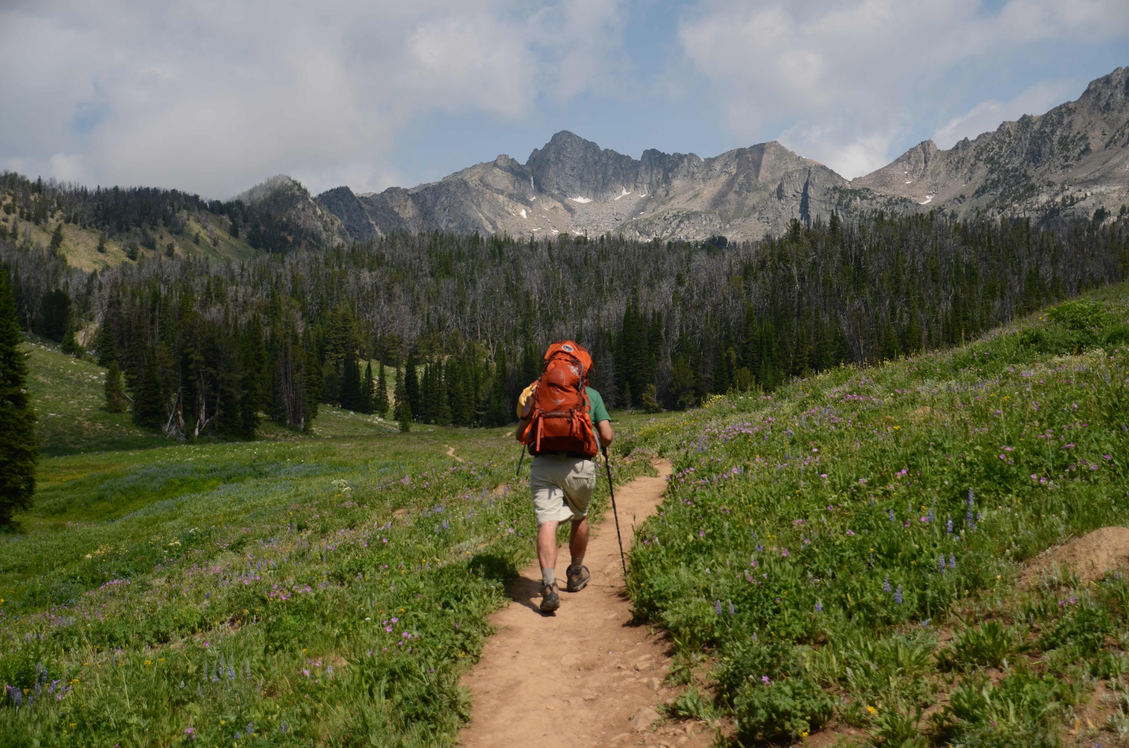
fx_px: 1643
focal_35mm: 52
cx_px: 564
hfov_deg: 37.9
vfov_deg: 25.6
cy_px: 374
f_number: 5
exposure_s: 1/400
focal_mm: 35
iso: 100
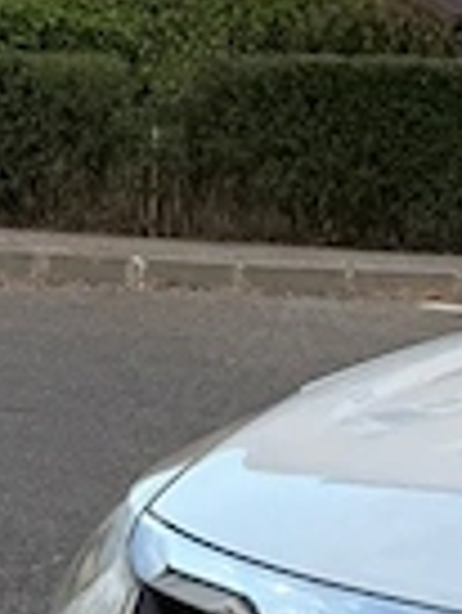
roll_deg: -2.2
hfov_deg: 9.1
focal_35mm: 140
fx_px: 2487
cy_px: 381
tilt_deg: -4.8
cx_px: 1265
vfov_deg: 14.1
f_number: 1.78
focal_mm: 6.76
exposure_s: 1/310
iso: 100
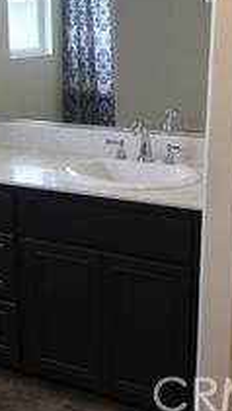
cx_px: 61
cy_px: 173
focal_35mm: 51
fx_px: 557
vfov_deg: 40.4
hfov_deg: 23.3
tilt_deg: -14.7
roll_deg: +0.4
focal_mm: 4.15
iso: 40
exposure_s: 1/33
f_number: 2.2
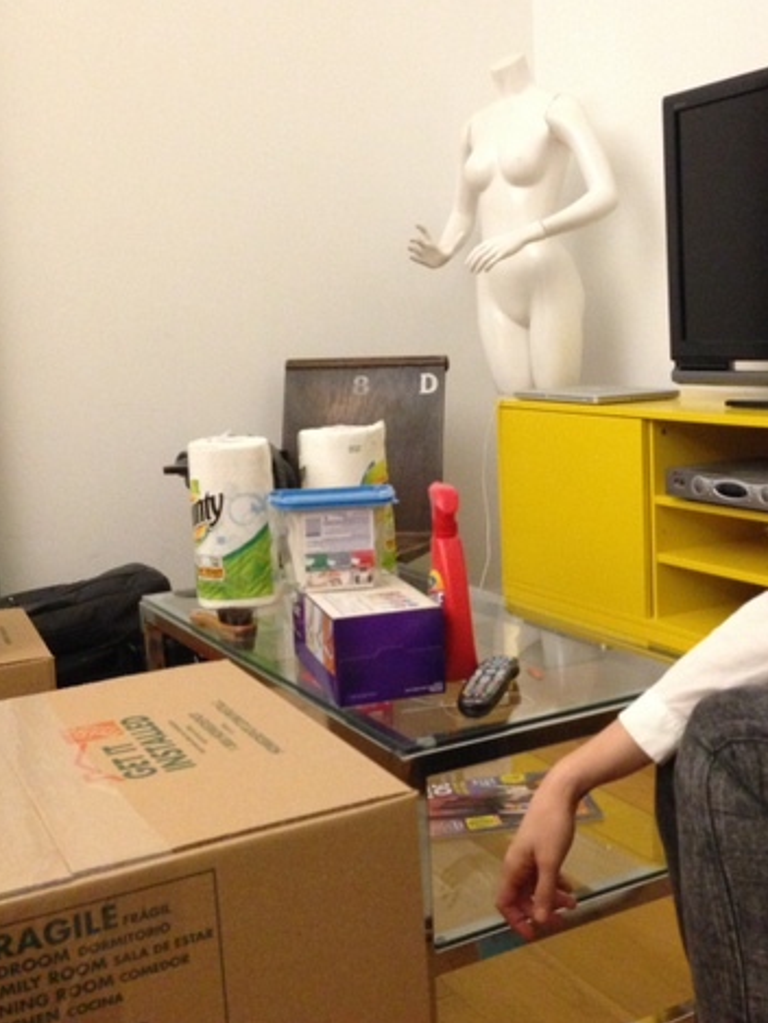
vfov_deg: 42.1
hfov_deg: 31.8
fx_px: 1331
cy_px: 506
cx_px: 545
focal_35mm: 45
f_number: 2.4
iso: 500
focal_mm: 4.13
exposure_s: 1/15
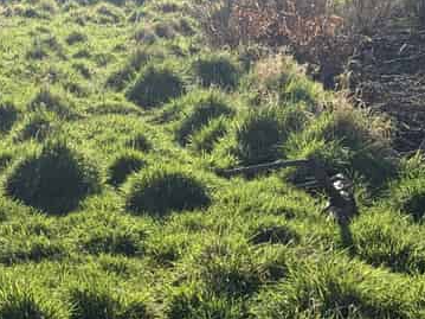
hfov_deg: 21.9
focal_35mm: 88
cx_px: 79
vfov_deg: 16.7
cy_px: 81
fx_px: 1080
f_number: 1.78
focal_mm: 6.76
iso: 80
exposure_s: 1/4098
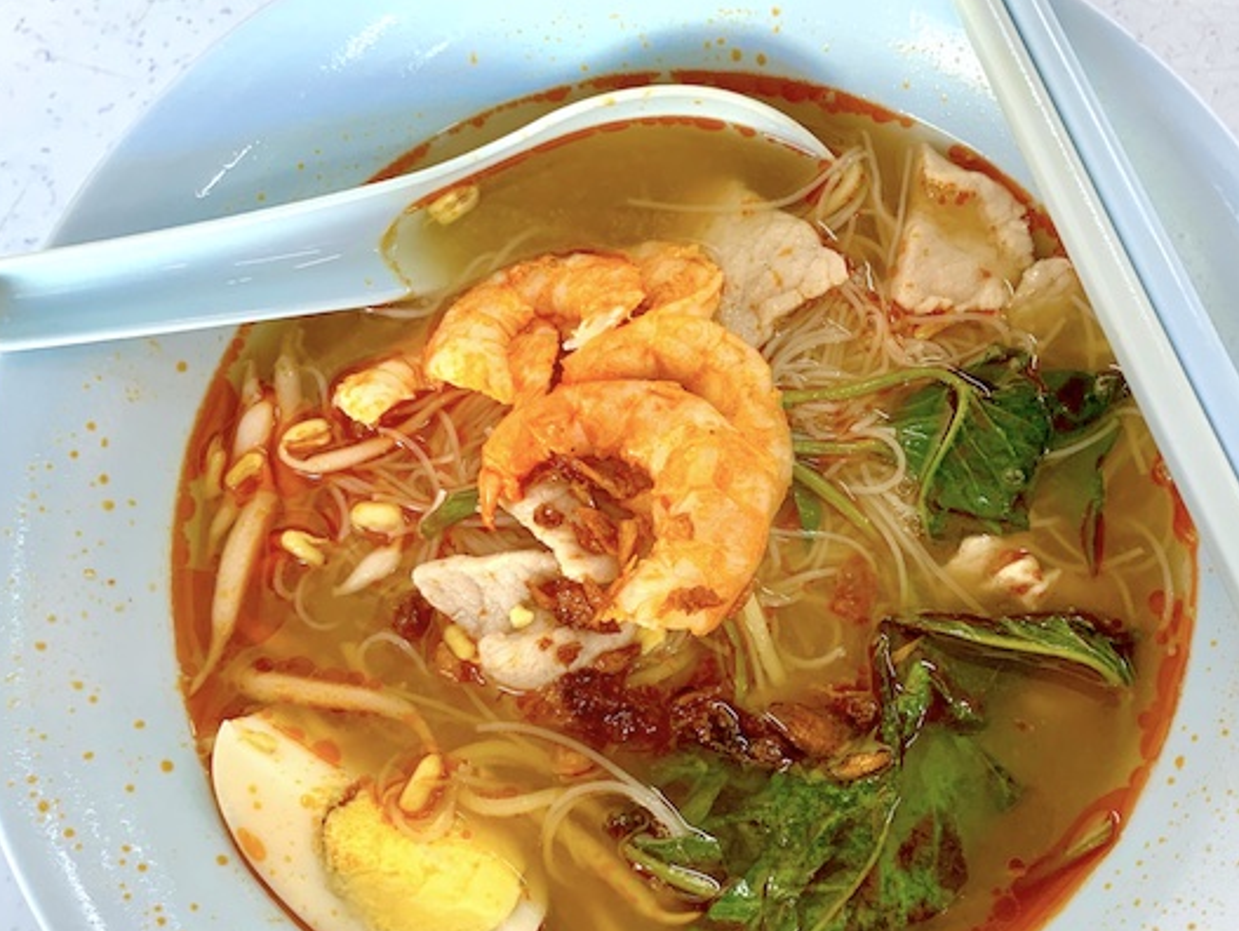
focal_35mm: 37
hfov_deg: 49.3
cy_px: 549
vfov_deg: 38.6
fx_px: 1325
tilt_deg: -77.8
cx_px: 813
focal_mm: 4.25
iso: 100
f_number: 1.8
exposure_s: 1/60
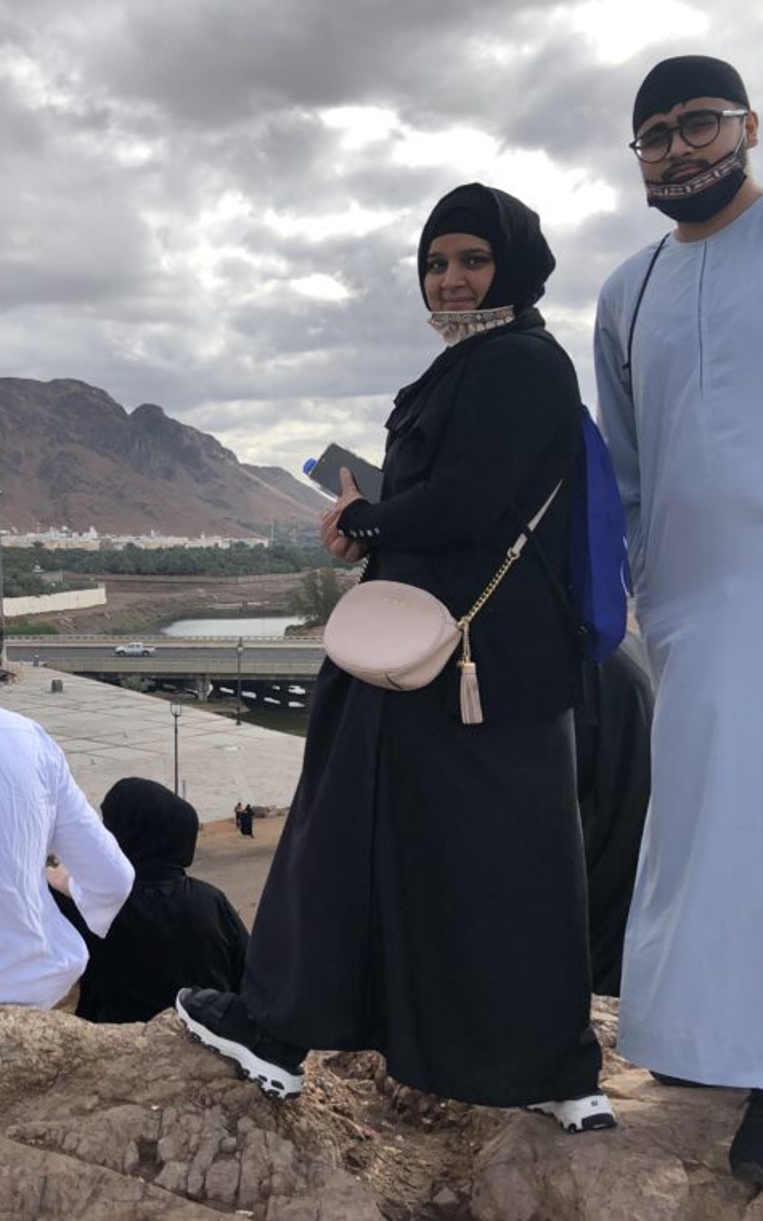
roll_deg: +0.9
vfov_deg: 49.3
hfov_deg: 30.2
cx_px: 40
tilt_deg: -1.2
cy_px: 607
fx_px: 1331
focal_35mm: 40
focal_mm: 4
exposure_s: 1/1779
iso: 20
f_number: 1.8
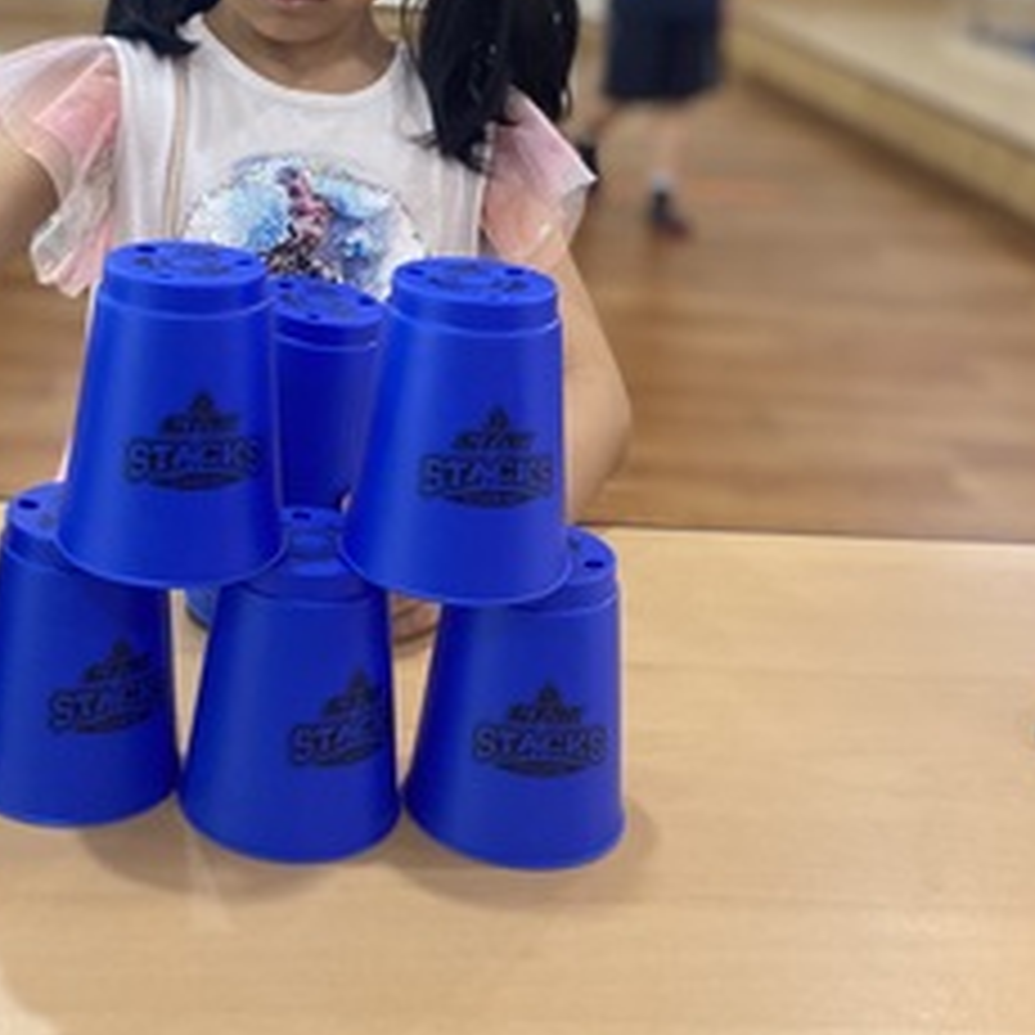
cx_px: 272
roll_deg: -3.7
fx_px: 1691
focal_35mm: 50
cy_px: 194
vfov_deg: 33.0
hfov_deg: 33.4
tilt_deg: -13.3
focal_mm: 4.25
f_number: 1.8
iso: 100
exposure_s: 1/60
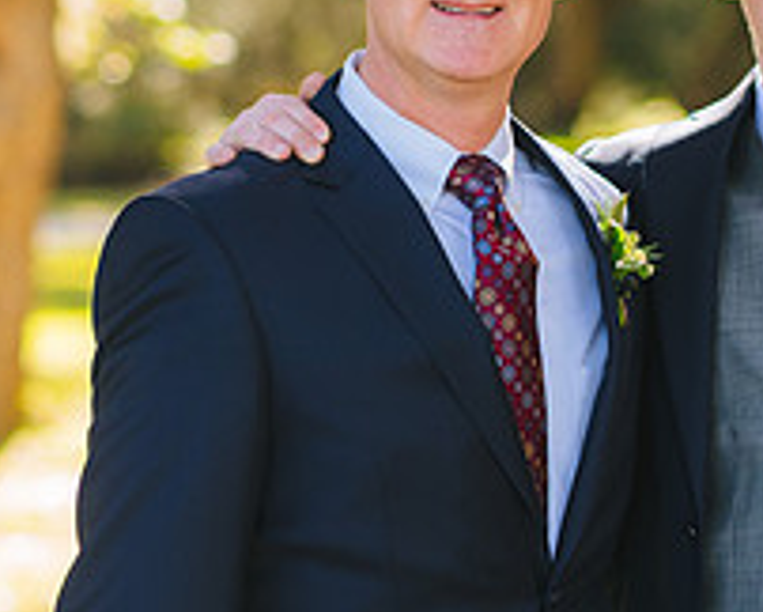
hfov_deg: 7.2
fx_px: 6013
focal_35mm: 266
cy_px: 374
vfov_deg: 5.8
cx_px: 859
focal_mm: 85
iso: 200
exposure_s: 1/800
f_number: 2.8
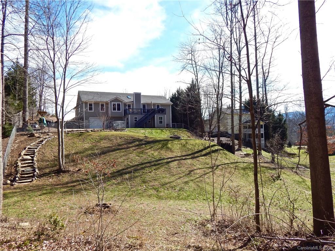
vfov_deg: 58.9
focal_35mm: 23
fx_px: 223
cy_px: 126
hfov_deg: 73.9
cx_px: 168
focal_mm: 4
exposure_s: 1/1000
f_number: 3
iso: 125
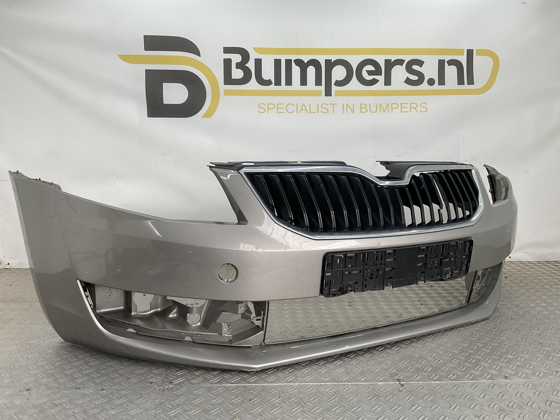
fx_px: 485
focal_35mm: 30
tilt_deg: -8.5
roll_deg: -1.1
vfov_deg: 46.8
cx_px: 279
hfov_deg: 60.0
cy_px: 214
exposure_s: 1/157
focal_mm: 3
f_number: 1.8
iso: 16
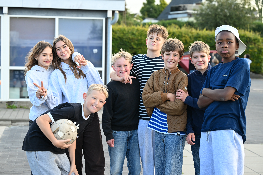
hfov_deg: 28.1
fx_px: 526
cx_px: 132
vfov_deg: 18.9
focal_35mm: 72
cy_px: 88
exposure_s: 1/250
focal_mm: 72
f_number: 4
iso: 220
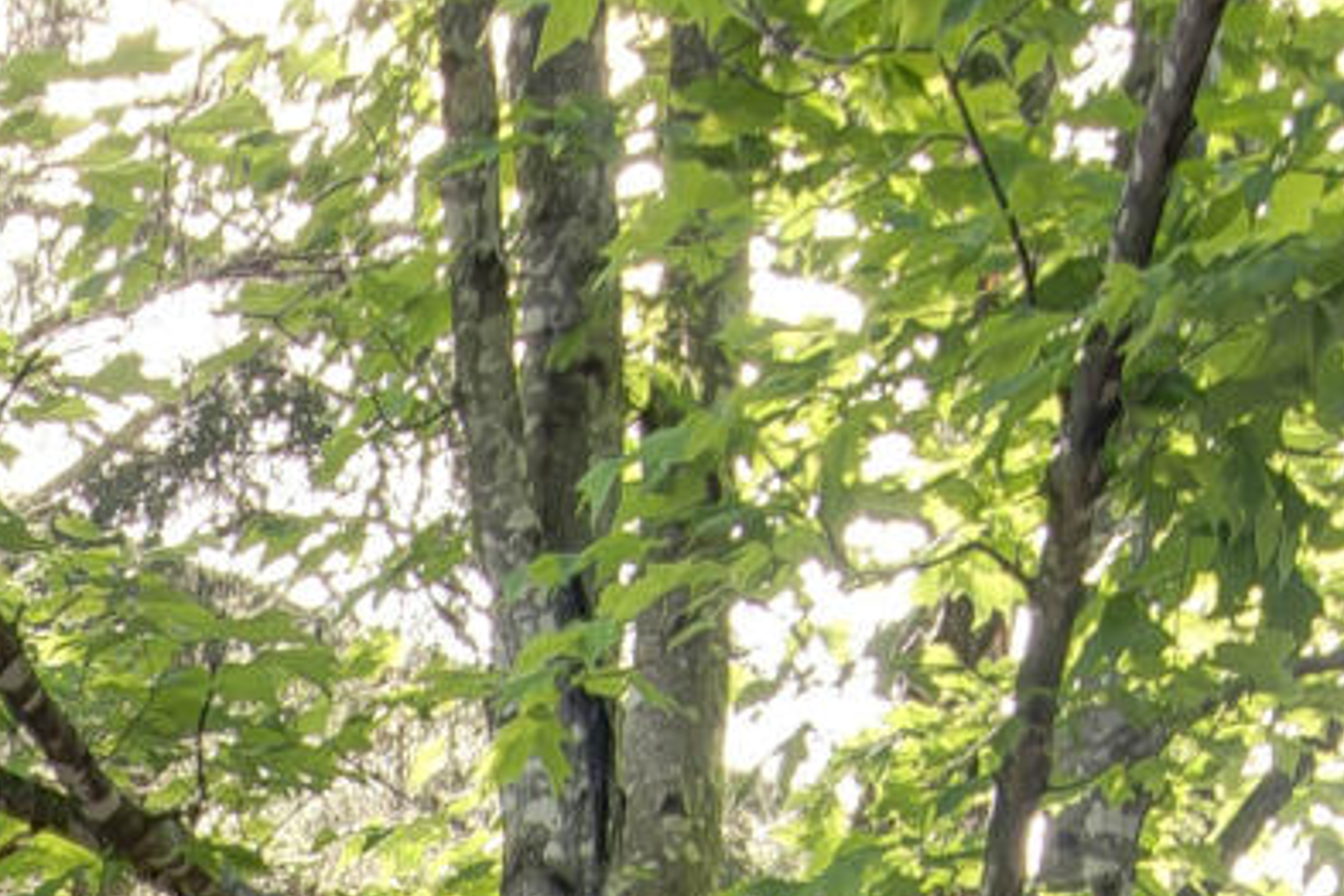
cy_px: 3192
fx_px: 6272
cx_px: -691
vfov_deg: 6.9
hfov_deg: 11.7
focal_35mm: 168
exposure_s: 1/15
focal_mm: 22
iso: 100
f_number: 6.3
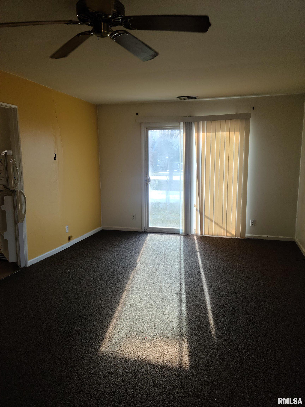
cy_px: 204
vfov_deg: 63.4
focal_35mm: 28
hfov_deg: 49.7
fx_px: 329
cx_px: 152
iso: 25
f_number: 2
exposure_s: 1/120
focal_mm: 5.9
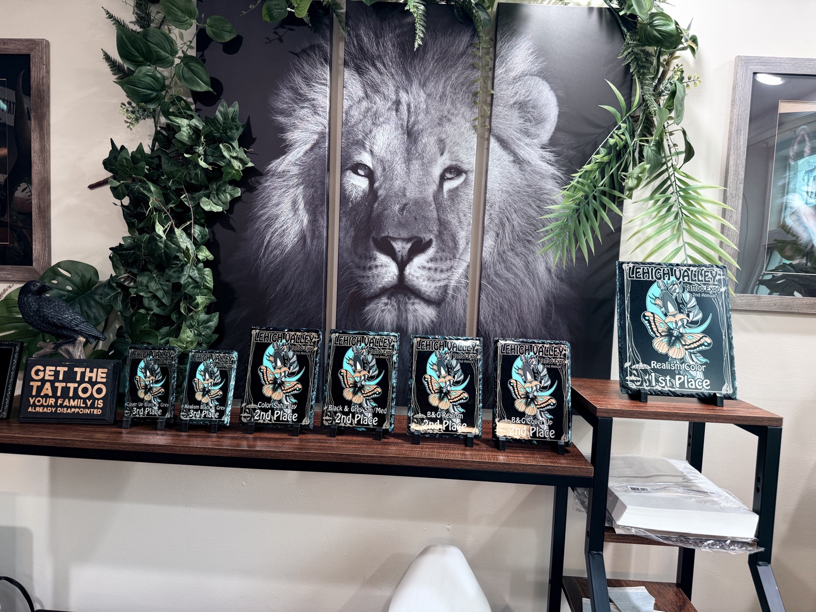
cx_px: 408
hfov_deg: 71.6
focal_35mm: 24
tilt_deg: -2.8
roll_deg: -2.8
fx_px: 566
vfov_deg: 56.8
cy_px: 306
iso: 125
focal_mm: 6.76
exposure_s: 1/60
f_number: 1.78
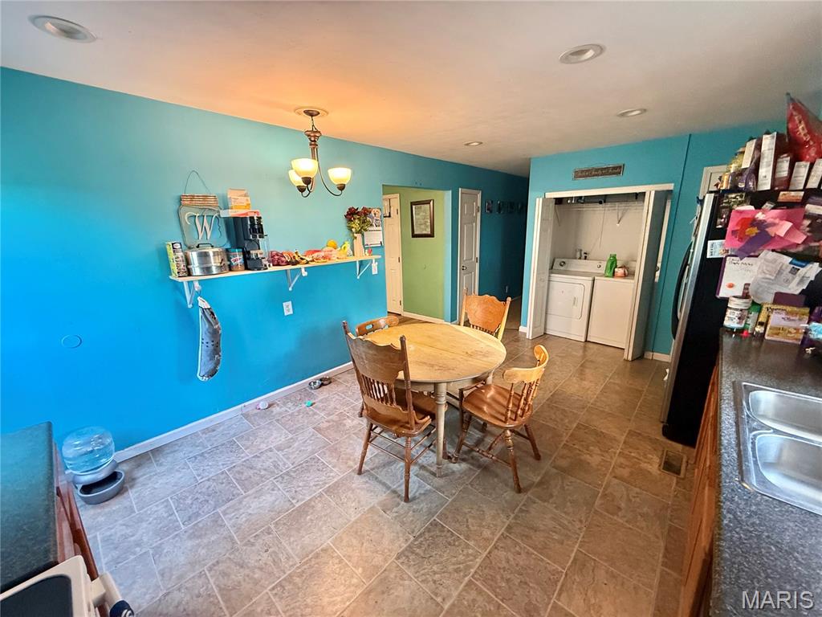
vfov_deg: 85.7
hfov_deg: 102.1
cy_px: 308
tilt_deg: -13.7
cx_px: 411
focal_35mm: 14
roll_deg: +1.0
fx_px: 332
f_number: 2.2
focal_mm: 2.22
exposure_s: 1/60
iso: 500
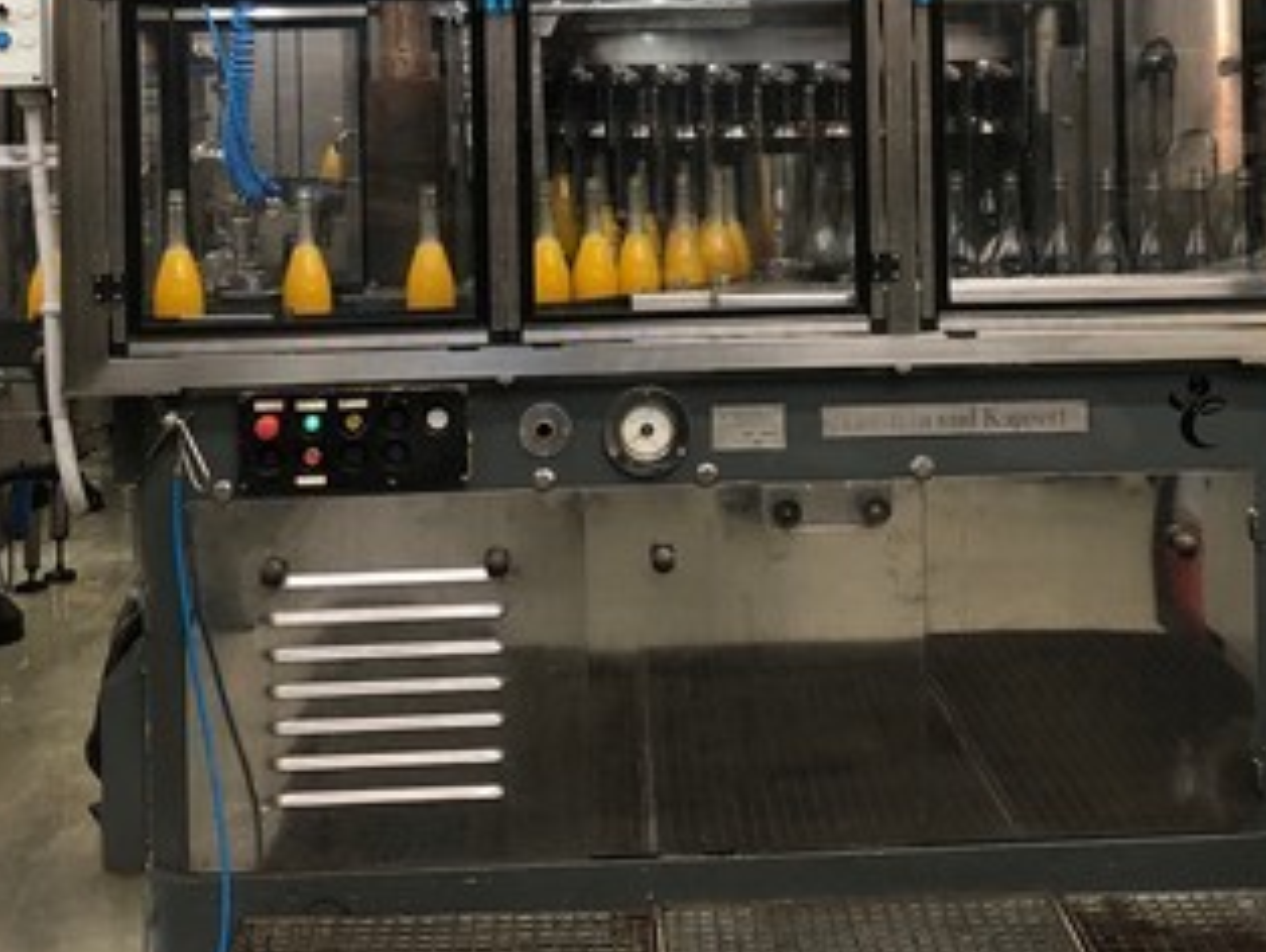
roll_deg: +0.3
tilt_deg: -1.1
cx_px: 722
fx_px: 2086
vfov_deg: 24.9
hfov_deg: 33.7
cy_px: 93
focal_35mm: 57
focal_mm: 3.99
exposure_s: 1/17
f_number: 1.8
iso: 40
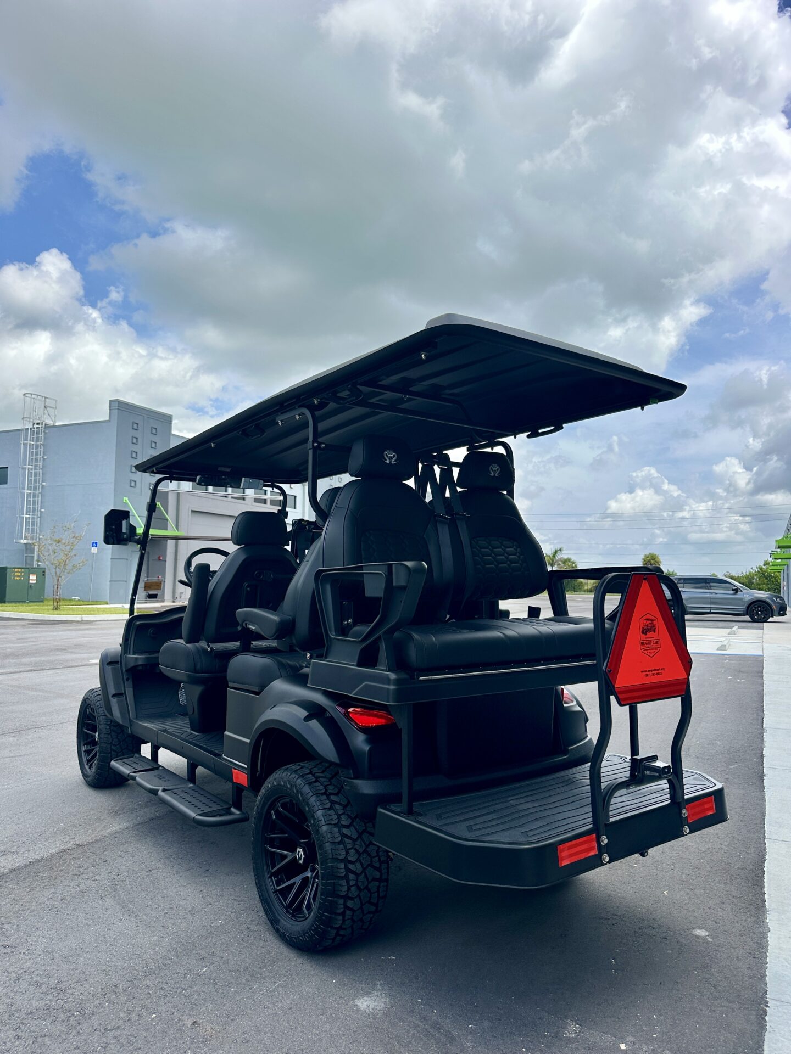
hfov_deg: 56.8
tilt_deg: +4.9
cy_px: 527
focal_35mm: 24
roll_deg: -2.1
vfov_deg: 71.6
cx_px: 396
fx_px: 731
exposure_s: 1/4184
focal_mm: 6.86
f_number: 1.78
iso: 80
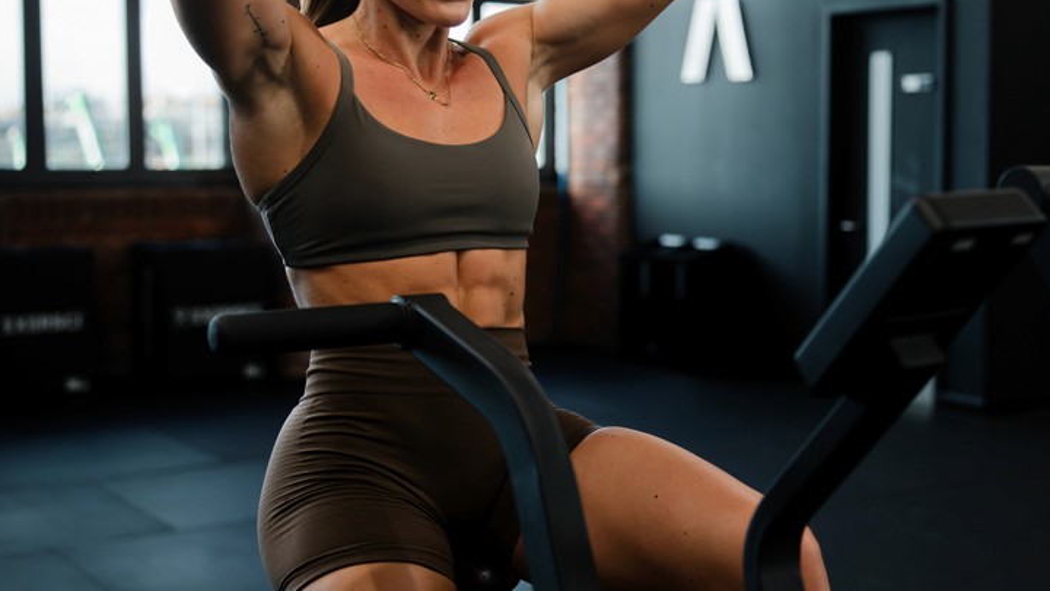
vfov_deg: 21.8
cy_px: 241
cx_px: 687
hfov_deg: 37.5
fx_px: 1531
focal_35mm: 55
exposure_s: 1/800
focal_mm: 35
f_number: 2
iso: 800
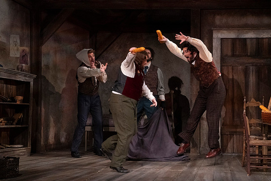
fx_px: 1408
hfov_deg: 11.0
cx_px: 136
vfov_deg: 7.3
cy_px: 90
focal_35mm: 187
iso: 16000
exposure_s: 1/400
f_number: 13
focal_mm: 187
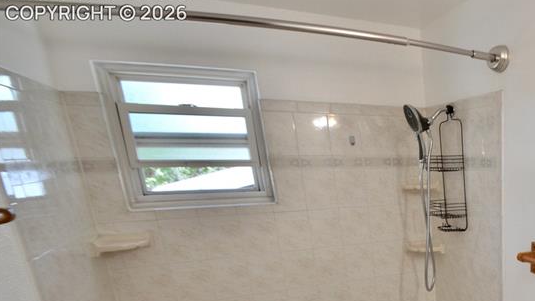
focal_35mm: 30
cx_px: 506
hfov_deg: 53.9
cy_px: 270
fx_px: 426
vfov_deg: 36.5
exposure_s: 1/50
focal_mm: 10
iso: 320
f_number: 8
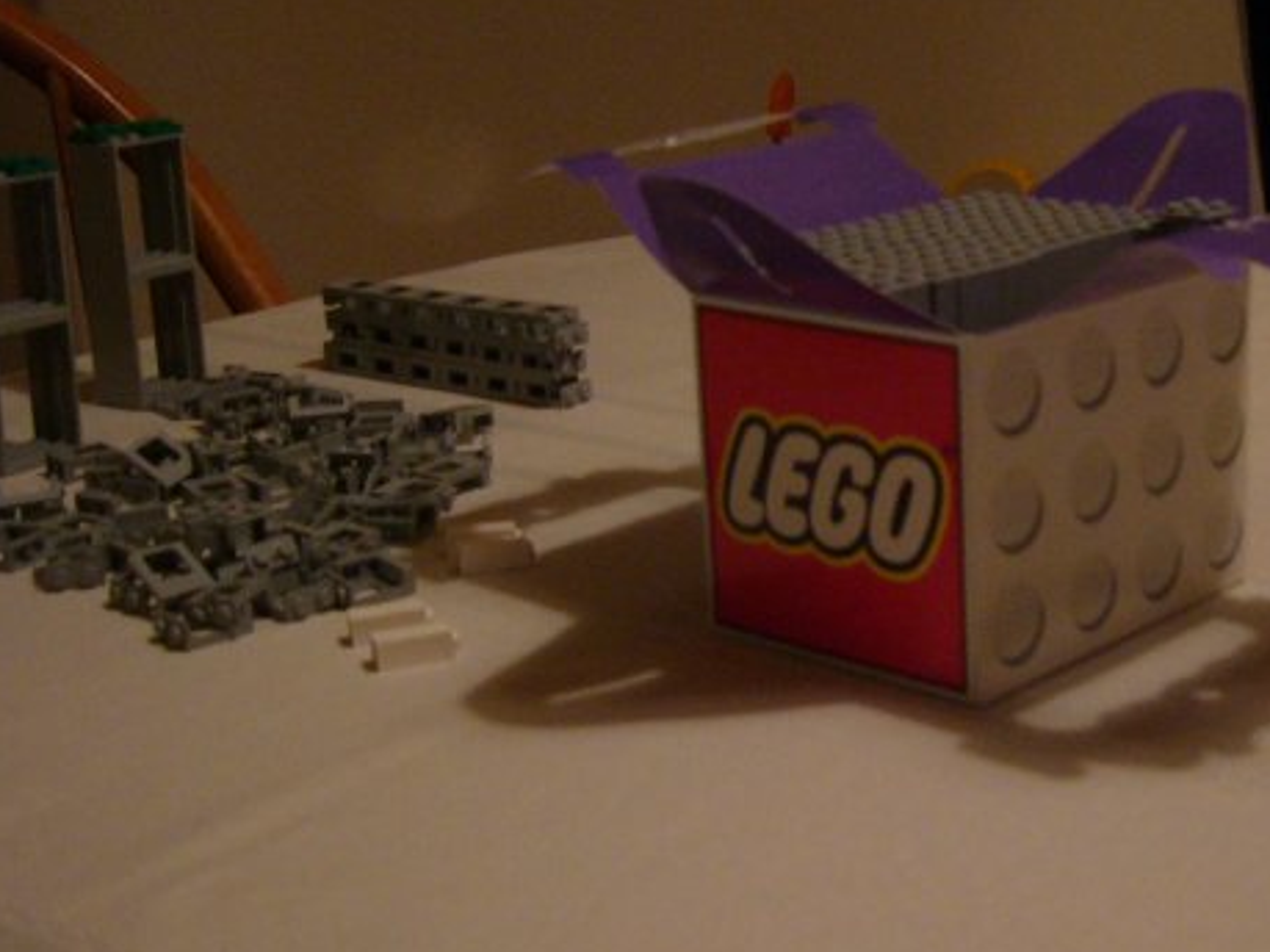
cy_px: 379
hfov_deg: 31.1
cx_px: 966
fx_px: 2237
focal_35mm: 61
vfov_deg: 24.0
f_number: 2.8
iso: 200
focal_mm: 5.8
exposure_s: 1/8
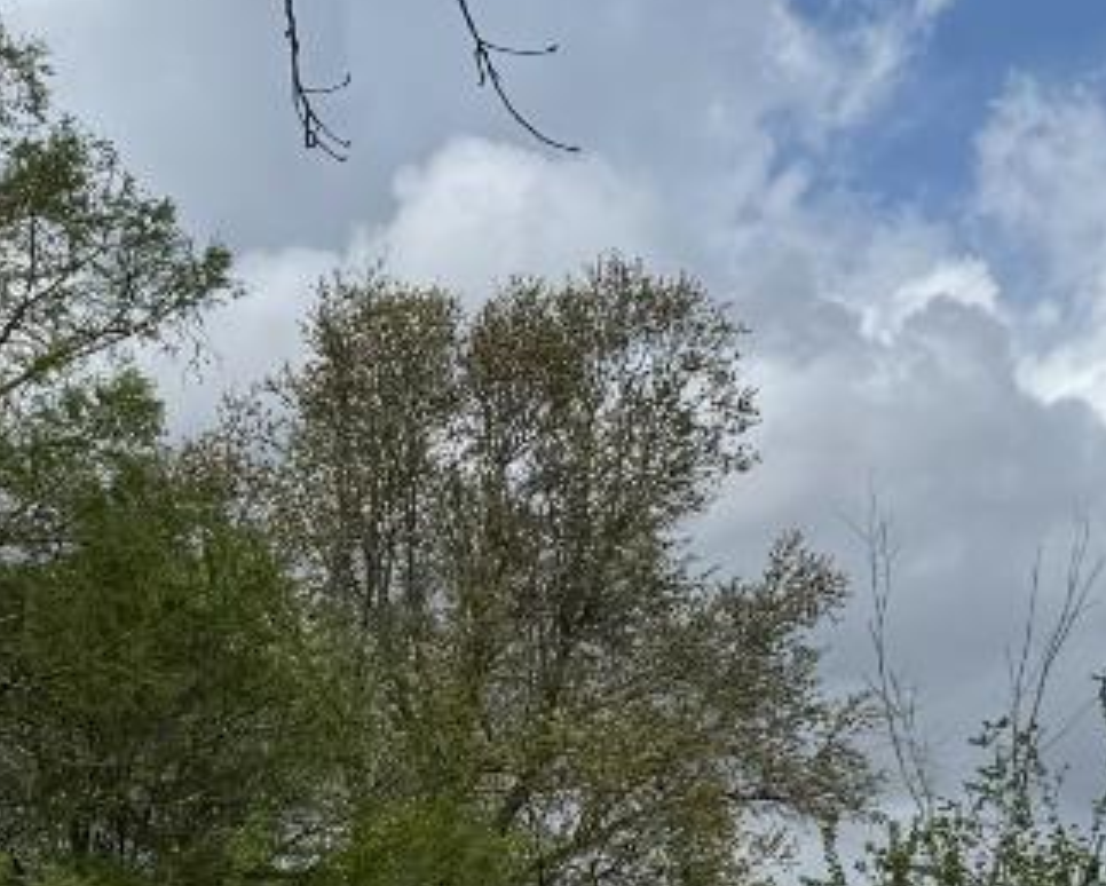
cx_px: 41
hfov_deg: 17.3
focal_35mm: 109
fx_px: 3570
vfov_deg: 13.6
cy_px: 1135
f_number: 1.78
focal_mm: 6.76
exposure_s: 1/7937
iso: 80
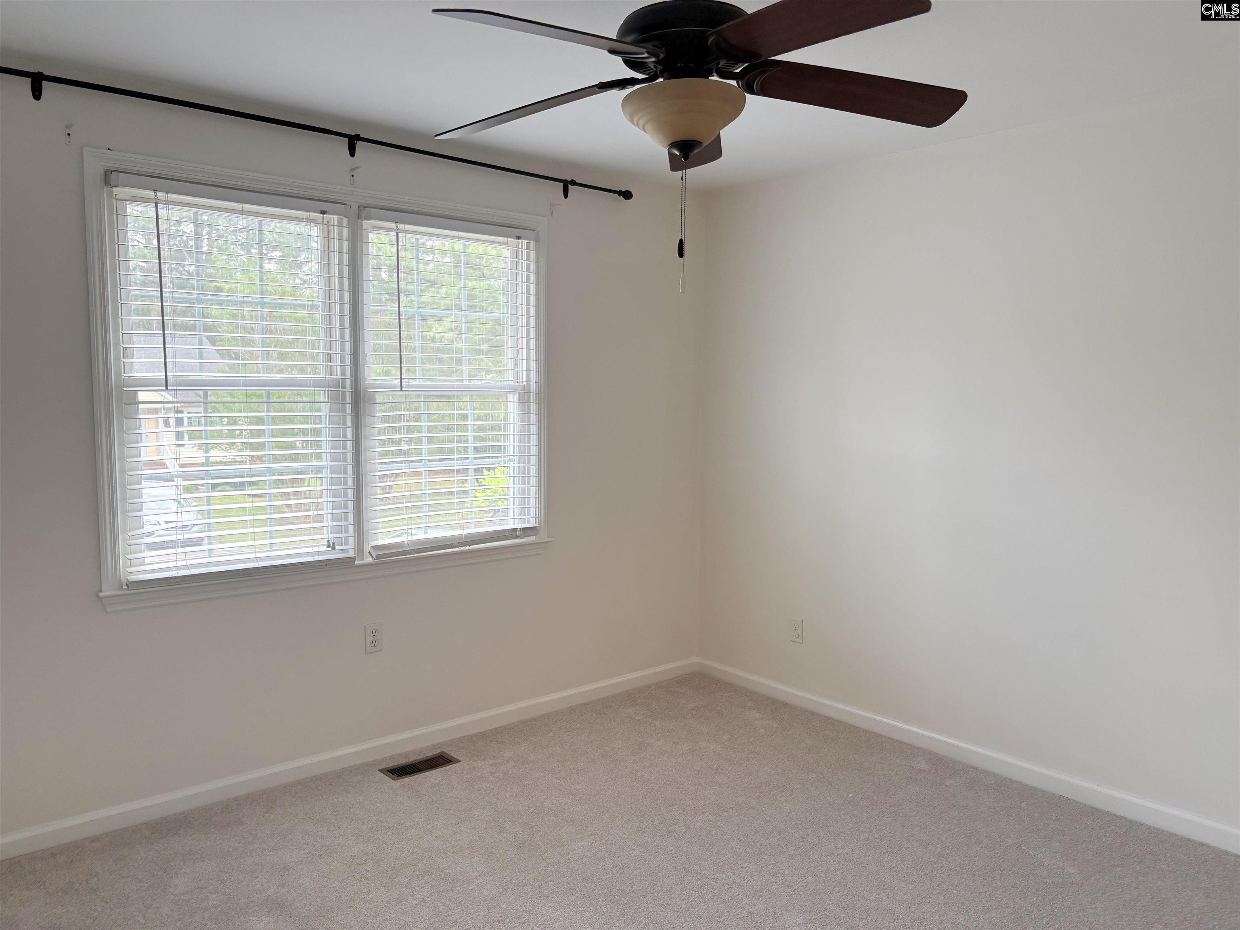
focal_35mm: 26
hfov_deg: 67.3
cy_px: 465
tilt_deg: -4.5
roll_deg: +0.0
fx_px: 931
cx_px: 620
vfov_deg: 53.1
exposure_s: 1/137
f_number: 1.6
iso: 64
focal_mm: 5.96
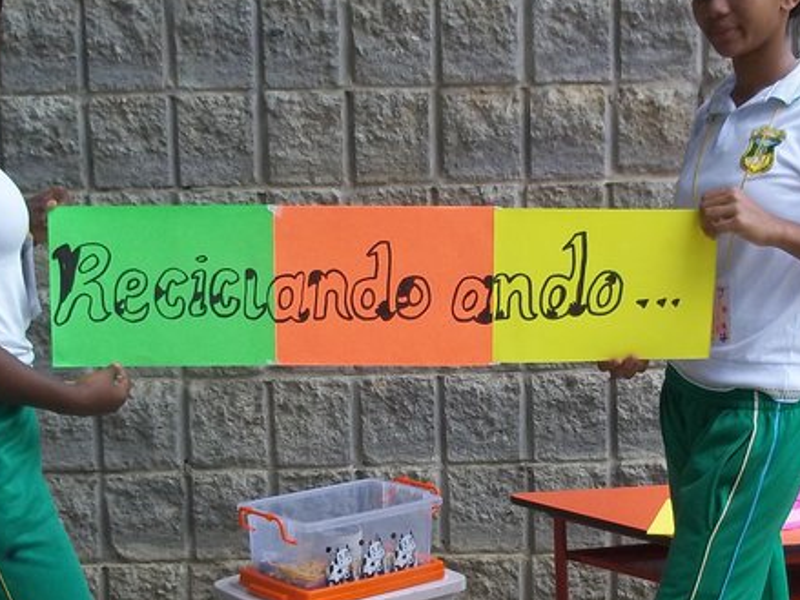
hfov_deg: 23.3
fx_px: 1941
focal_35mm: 84
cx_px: 414
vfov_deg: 17.5
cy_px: 387
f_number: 3.1
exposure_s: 1/160
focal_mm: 6.5
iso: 80
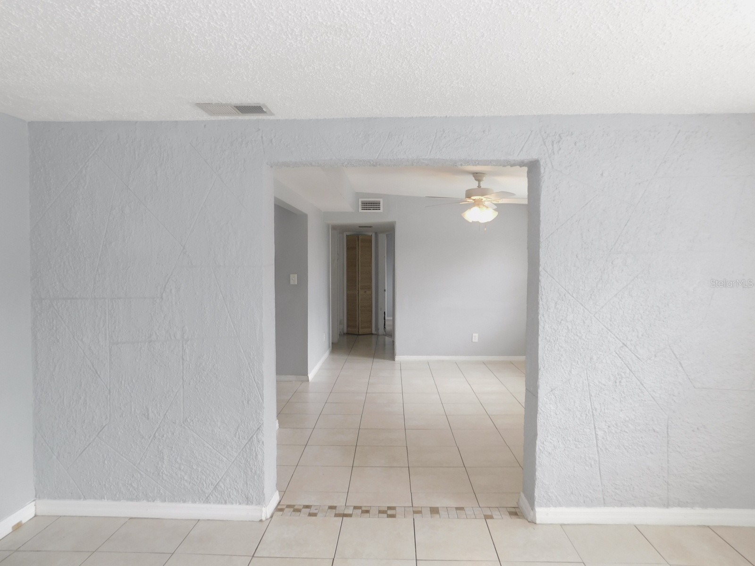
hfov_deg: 73.9
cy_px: 283
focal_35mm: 23
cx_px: 378
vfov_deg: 58.9
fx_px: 502
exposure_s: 1/40
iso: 125
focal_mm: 4
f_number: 3
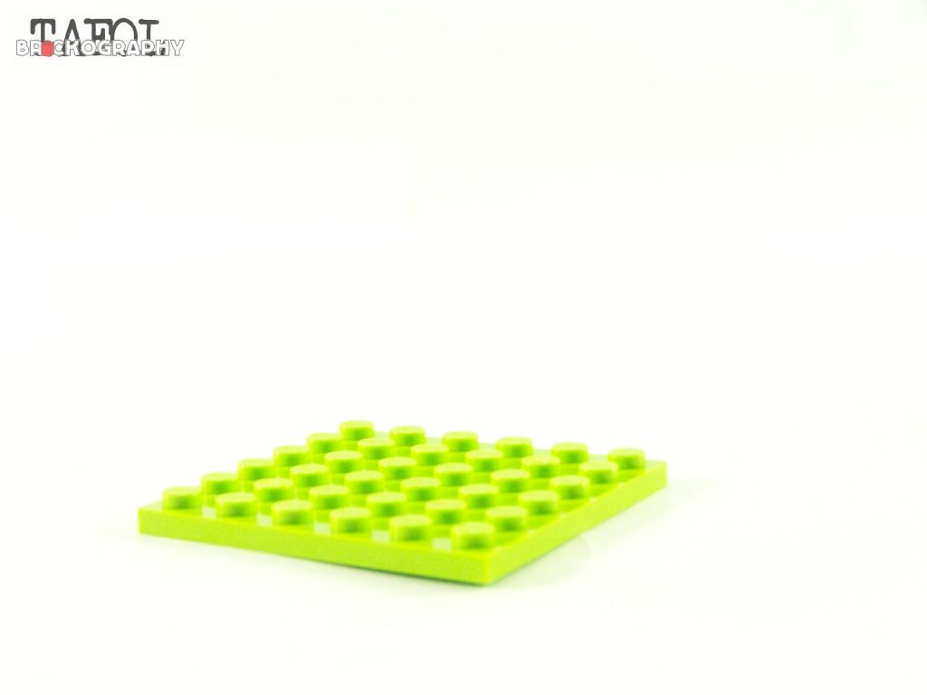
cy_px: 348
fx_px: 2196
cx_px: 464
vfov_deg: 18.0
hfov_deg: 23.8
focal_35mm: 82
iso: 400
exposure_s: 1/60
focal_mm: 13.7
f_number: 3.6
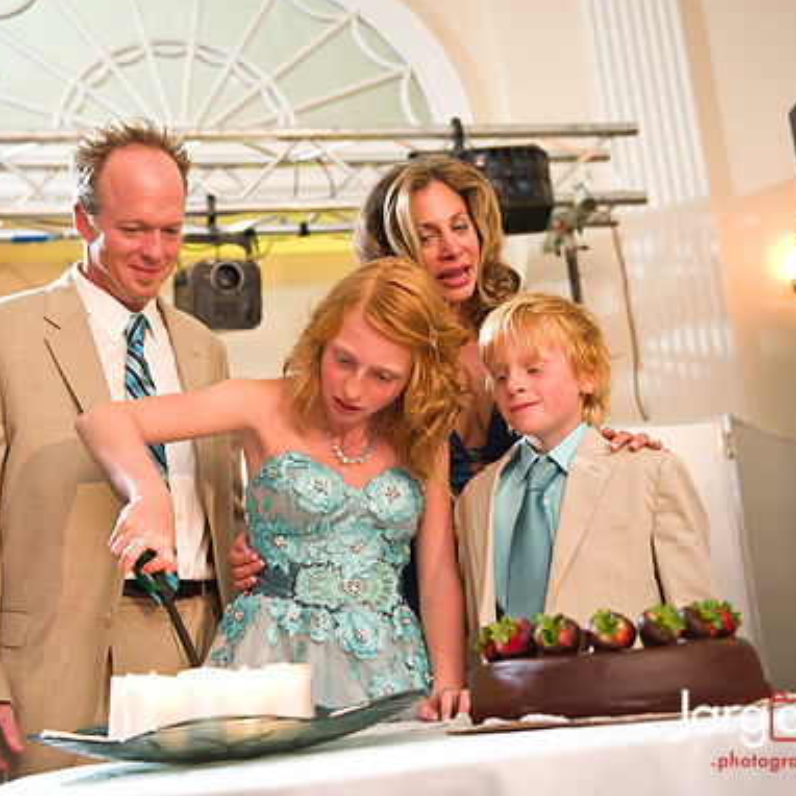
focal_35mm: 49
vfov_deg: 34.7
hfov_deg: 34.6
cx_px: 348
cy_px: 398
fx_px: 1275
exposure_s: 1/125
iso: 1600
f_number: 3.2
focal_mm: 38
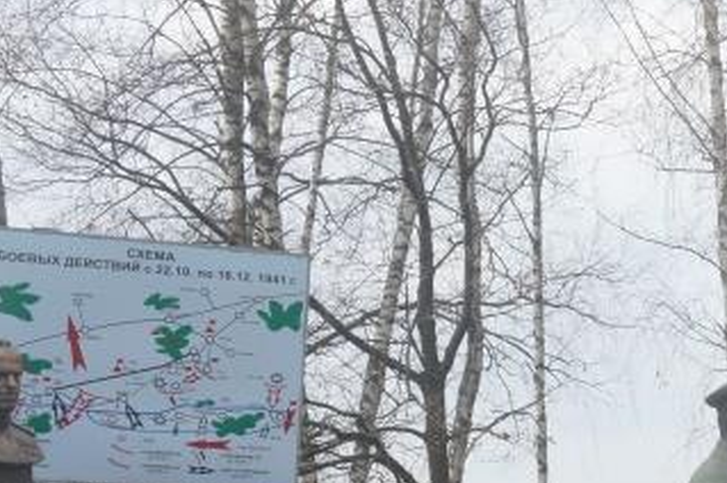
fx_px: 4370
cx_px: 982
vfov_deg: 6.3
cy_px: 582
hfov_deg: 9.3
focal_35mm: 217
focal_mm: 45
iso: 200
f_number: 9
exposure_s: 1/100
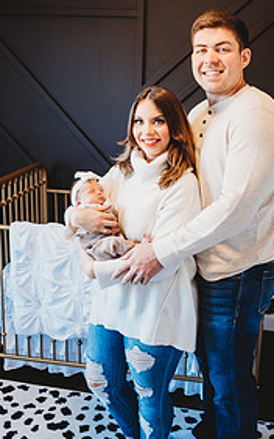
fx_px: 466
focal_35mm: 39
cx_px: 165
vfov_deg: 50.1
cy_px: 179
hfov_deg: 32.6
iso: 320
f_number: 2
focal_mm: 24
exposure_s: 1/125
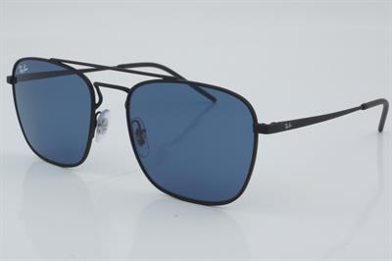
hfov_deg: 27.0
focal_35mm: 75
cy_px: 130
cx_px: 196
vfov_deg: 18.2
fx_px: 816
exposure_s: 1/4
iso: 100
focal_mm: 50
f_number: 29
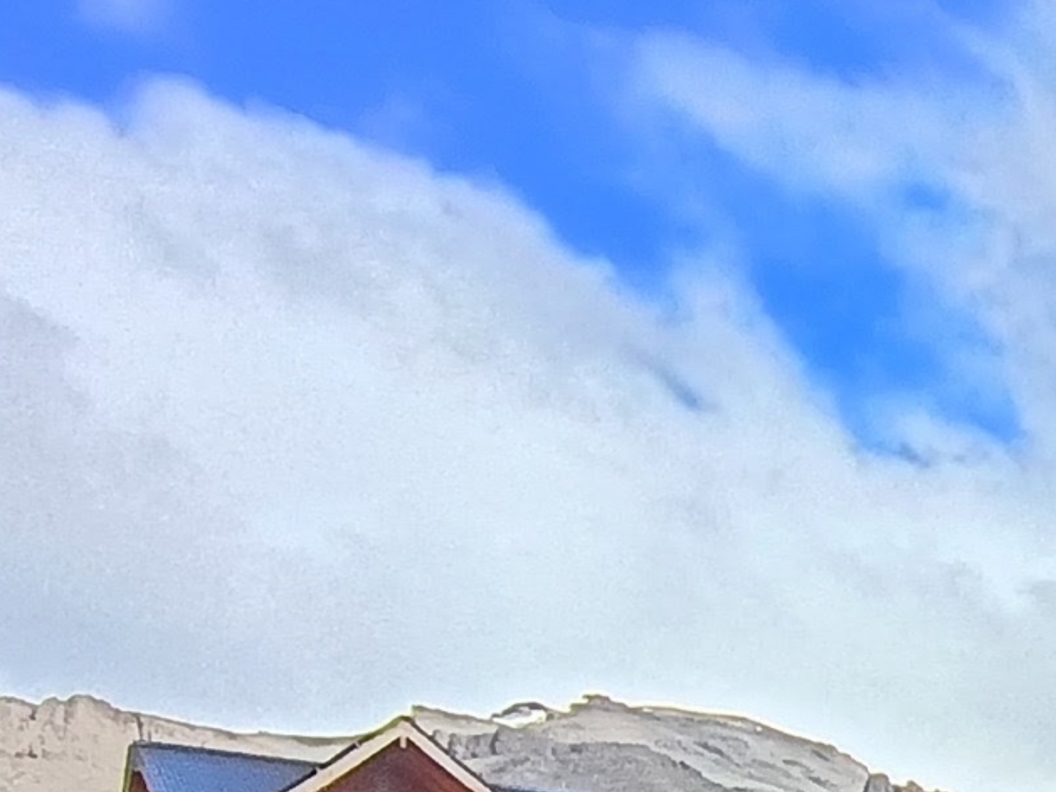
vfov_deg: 21.8
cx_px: 1529
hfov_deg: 27.1
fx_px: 1617
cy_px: 1261
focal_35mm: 53
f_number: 2.2
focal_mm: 1.64
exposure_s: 1/595
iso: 102
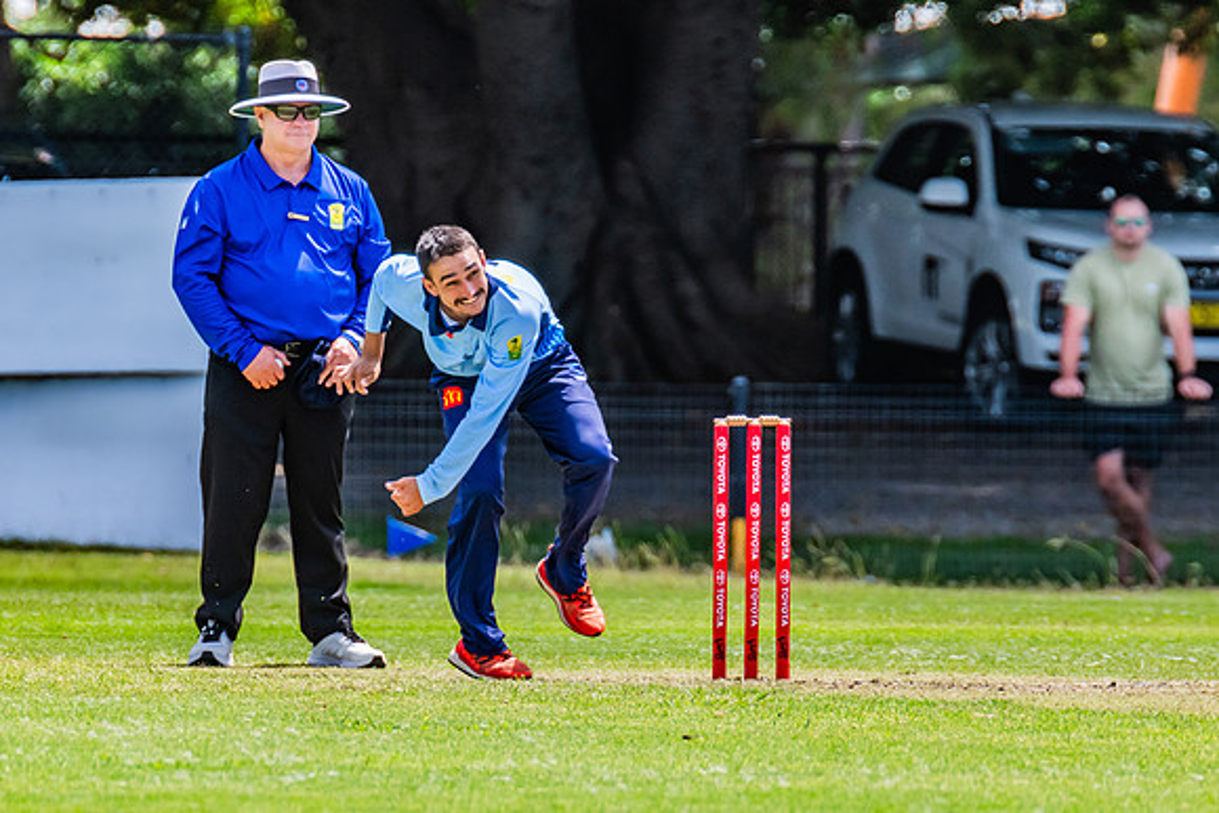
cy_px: 484
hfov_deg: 2.2
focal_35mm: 958
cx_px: 506
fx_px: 32436
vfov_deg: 1.4
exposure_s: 1/1250
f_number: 9
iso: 800
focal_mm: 600
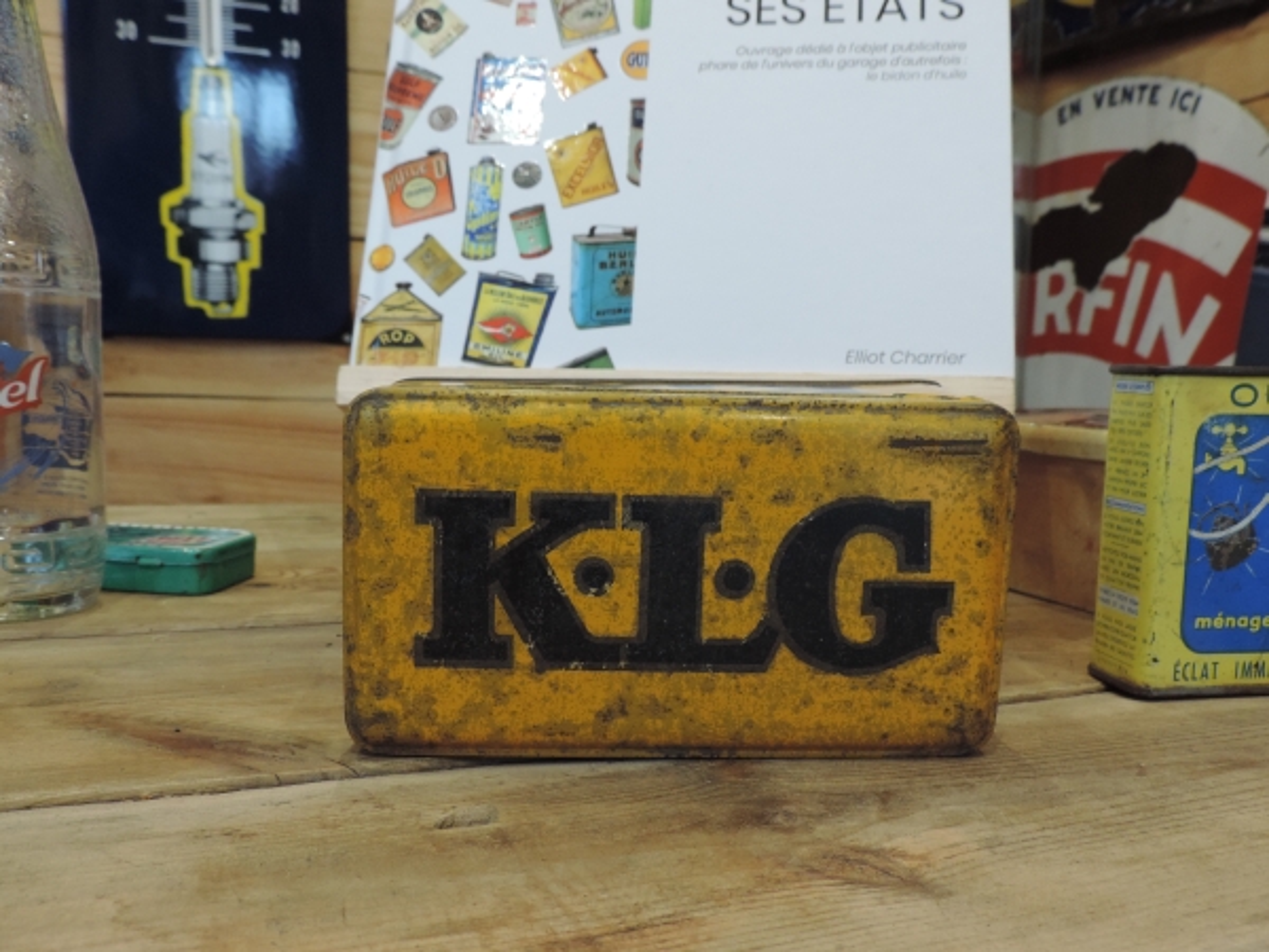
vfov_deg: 42.9
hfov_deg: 55.4
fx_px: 1210
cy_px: 476
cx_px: 634
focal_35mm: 33
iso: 400
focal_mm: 5.8
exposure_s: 1/25
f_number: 3.6
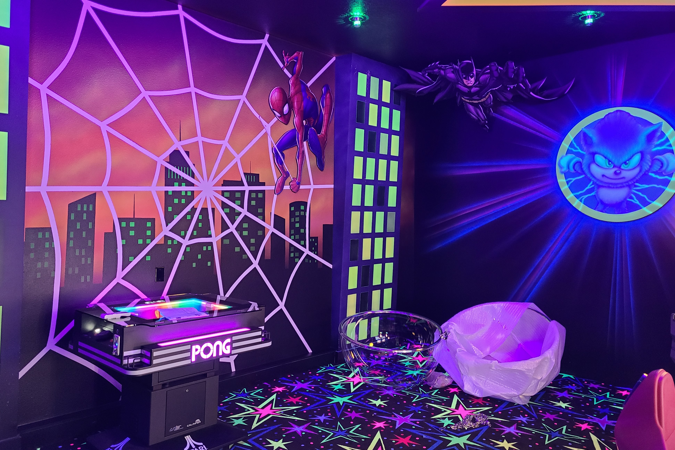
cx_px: 336
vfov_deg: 46.3
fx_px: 525
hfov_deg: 65.5
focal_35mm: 28
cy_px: 195
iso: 500
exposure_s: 1/29
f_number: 1.8
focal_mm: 5.4
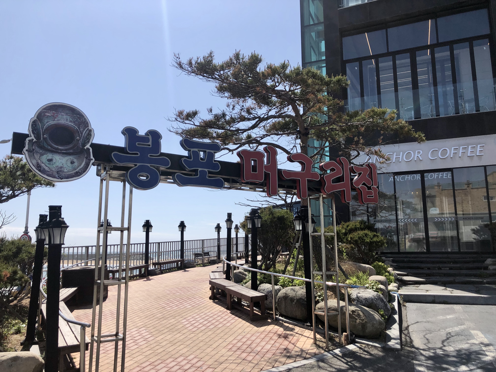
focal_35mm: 28
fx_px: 401
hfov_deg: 63.4
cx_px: 248
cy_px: 186
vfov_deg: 49.7
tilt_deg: +10.1
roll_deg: +0.8
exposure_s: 1/3436
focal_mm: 4
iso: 25
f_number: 1.8
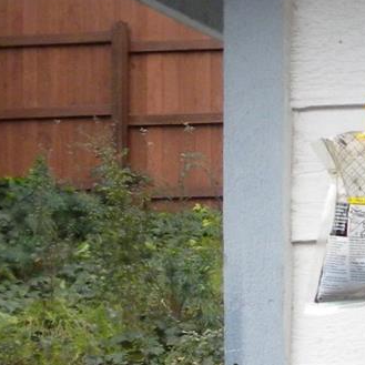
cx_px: 768
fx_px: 1777
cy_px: 393
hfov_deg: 10.6
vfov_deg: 11.6
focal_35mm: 149
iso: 214
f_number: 3.5
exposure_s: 1/440
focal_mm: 6.6
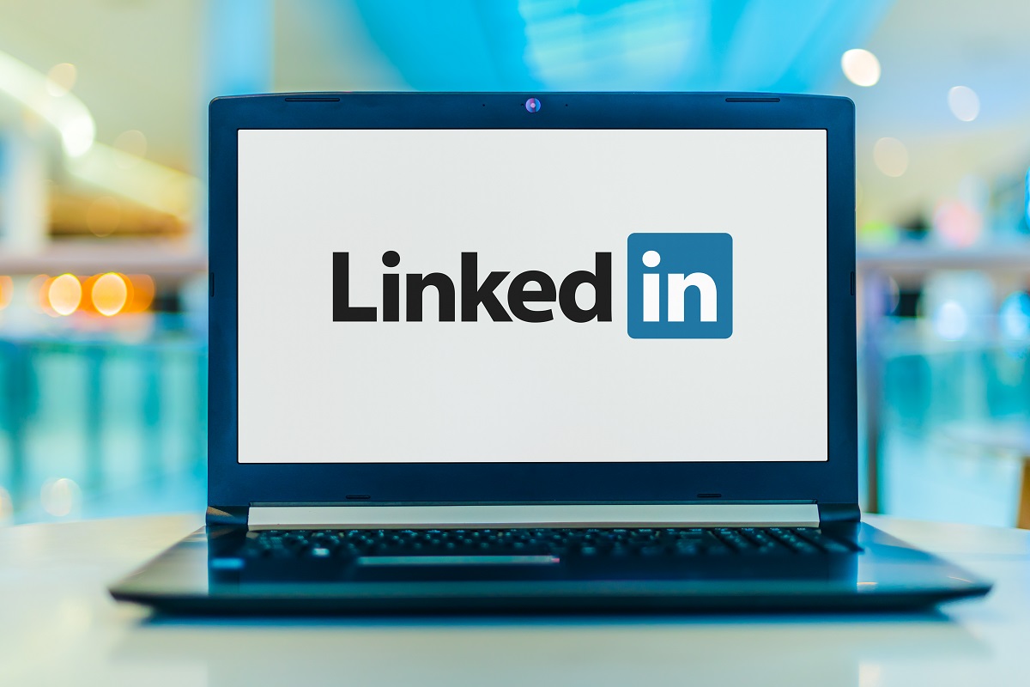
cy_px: 344
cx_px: 515
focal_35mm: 50
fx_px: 1430
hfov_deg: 39.6
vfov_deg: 27.0
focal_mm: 50
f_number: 1.4
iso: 250
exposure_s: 1/100
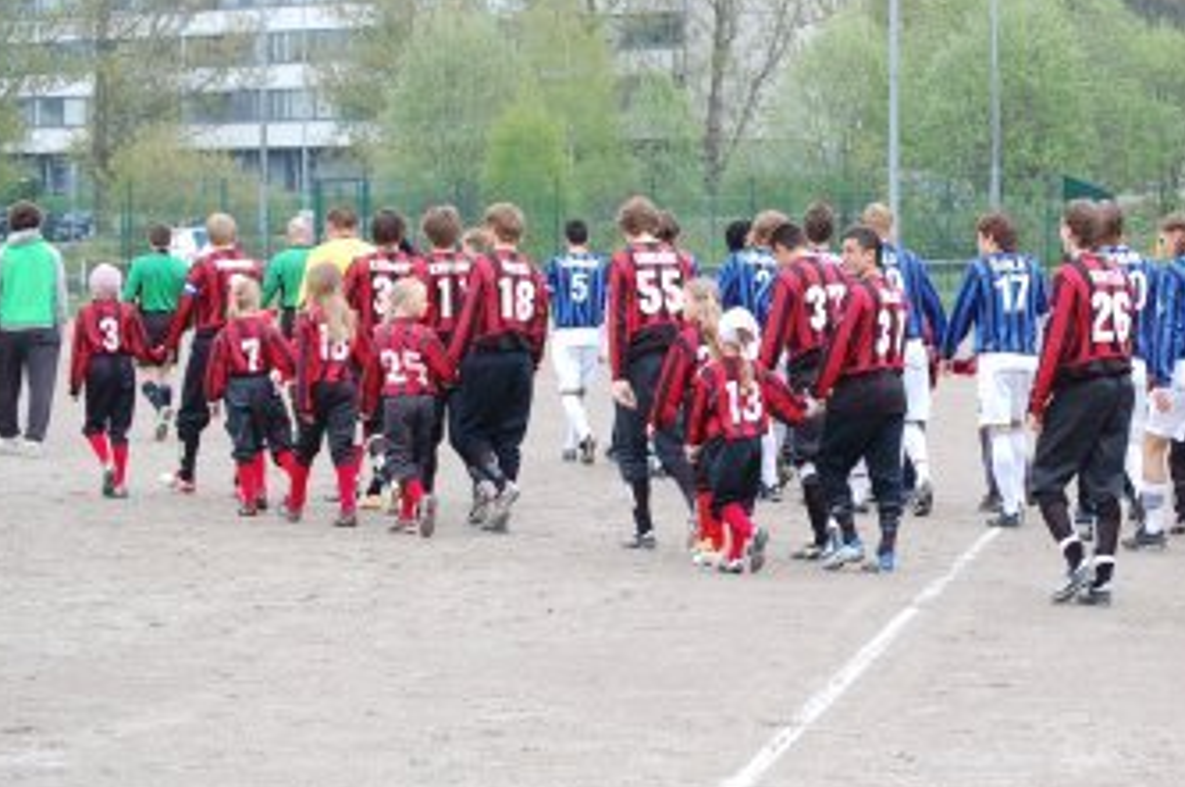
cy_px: 374
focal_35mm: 124
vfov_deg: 11.0
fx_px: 4067
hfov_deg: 16.5
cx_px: 840
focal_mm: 55
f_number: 7.1
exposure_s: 1/200
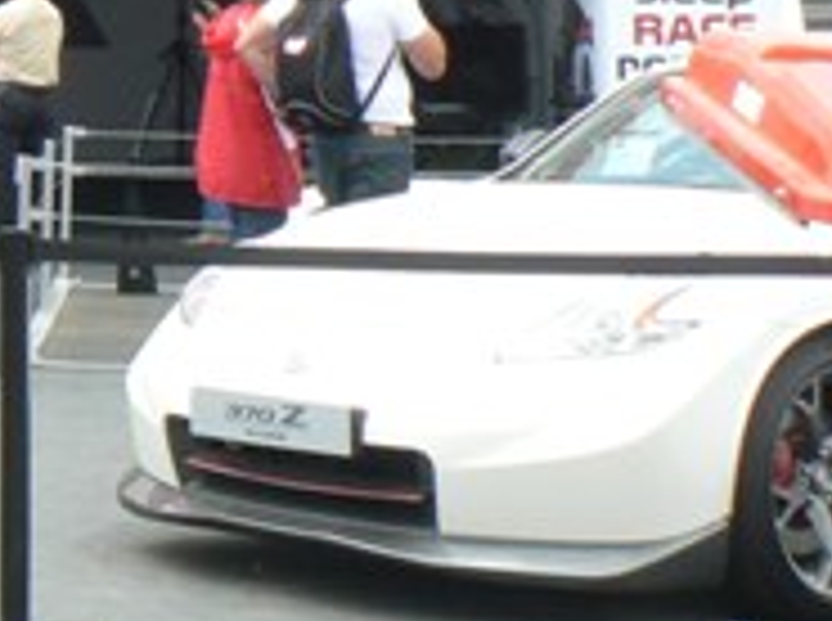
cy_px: -254
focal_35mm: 124
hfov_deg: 14.5
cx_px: -540
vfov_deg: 11.5
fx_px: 2975
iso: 100
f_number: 6.3
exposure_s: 1/125
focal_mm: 6
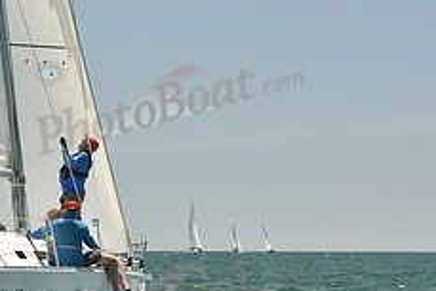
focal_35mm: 177
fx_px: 2145
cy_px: 231
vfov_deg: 7.8
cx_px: -61
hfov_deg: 11.4
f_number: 5
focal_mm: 70
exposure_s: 1/800
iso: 250
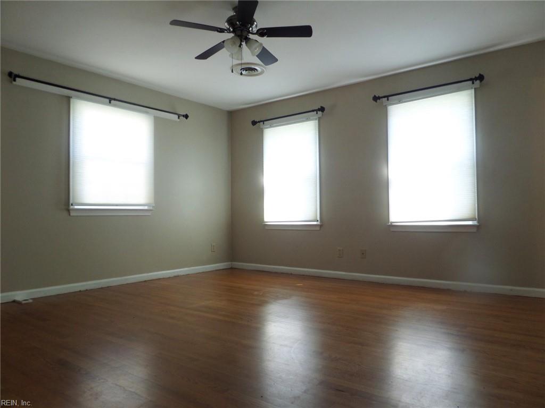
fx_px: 378
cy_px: 204
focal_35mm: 24
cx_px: 272
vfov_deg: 56.8
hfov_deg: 71.6
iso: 160
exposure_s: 1/30
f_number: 3.2
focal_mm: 4
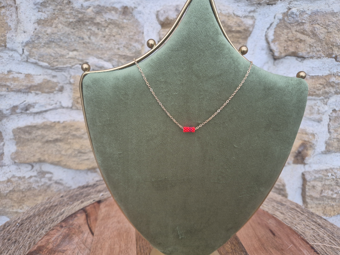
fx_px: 226
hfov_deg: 73.9
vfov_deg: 58.9
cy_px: 128
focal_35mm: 23
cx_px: 170
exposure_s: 1/100
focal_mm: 5.4
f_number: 1.8
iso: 320
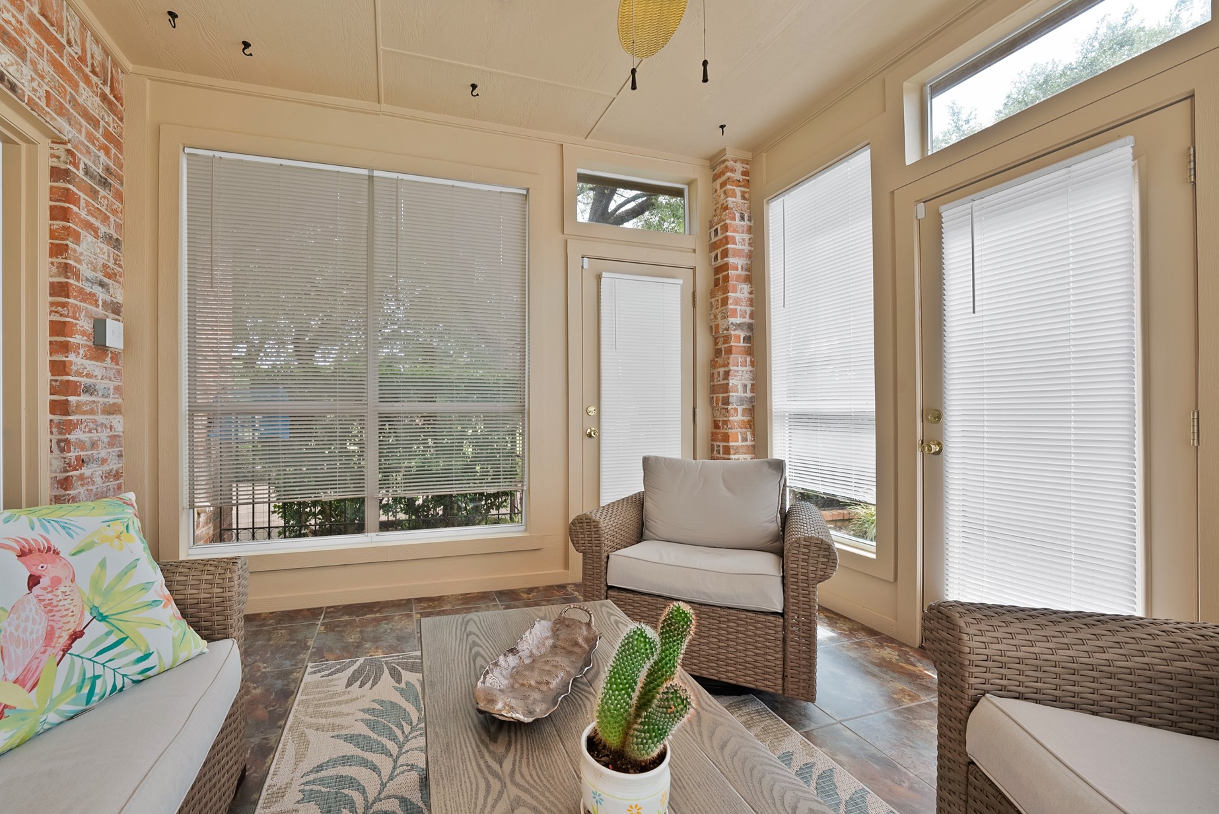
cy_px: 395
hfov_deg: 108.2
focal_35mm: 13
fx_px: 440
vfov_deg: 85.4
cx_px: 573
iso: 640
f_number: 9
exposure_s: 1/10
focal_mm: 12
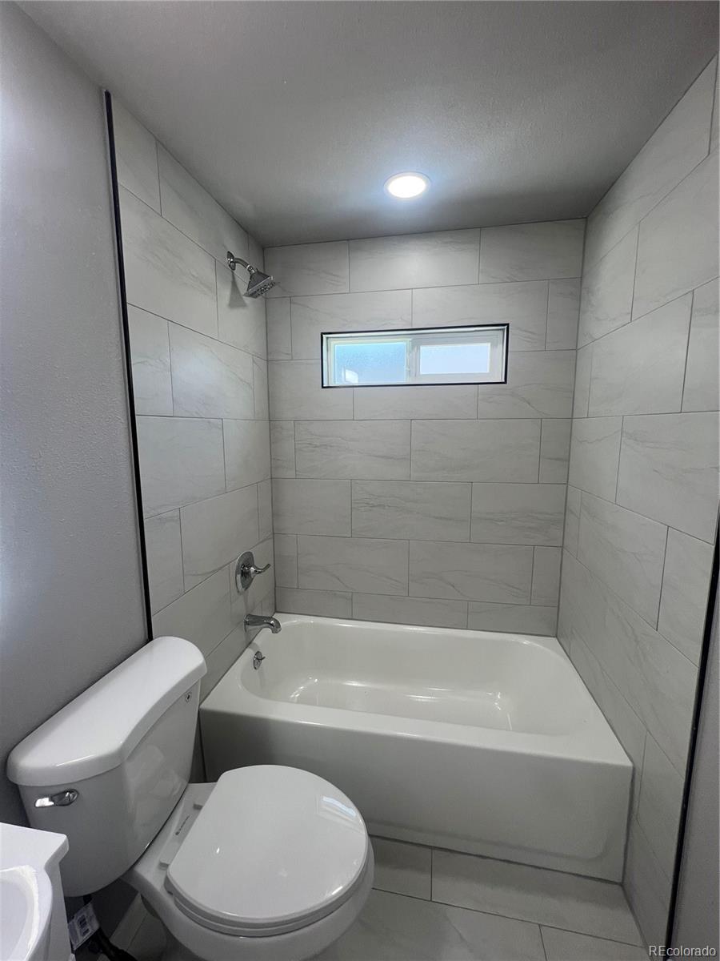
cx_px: 360
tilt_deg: -6.9
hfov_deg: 89.9
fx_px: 361
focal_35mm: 13
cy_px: 480
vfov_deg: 106.2
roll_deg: -0.1
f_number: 1.8
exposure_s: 1/120
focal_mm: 1.57
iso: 50
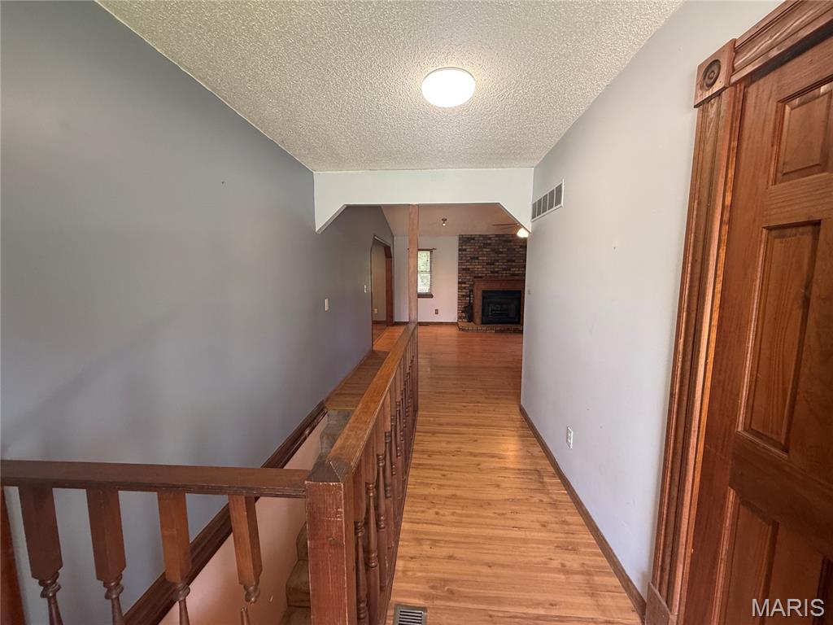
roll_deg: -0.1
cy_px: 312
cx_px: 416
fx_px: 337
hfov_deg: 102.1
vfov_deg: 85.7
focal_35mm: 14
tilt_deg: -6.0
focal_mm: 2.22
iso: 200
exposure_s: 1/60
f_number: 2.2
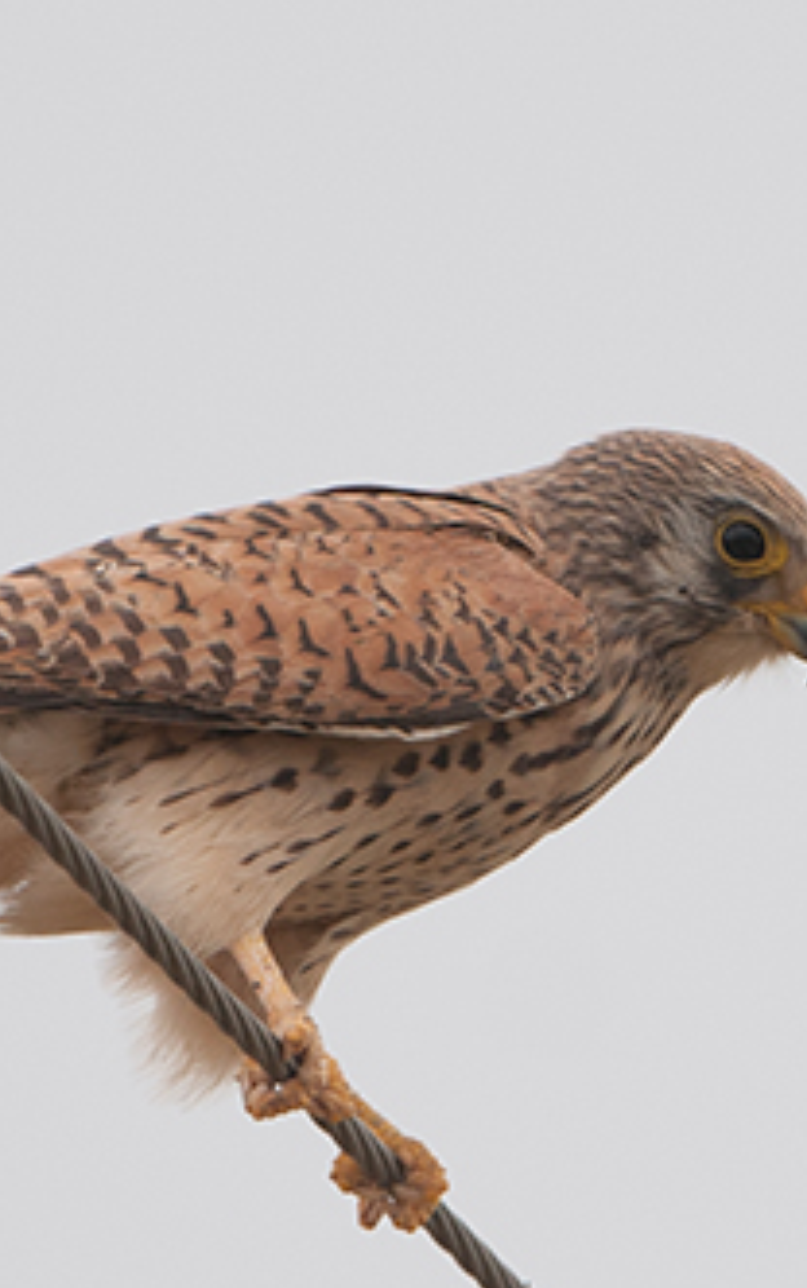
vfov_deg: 1.0
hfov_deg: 0.6
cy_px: 706
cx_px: 237
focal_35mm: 2070
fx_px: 72716
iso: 250
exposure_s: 1/640
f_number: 4
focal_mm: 500
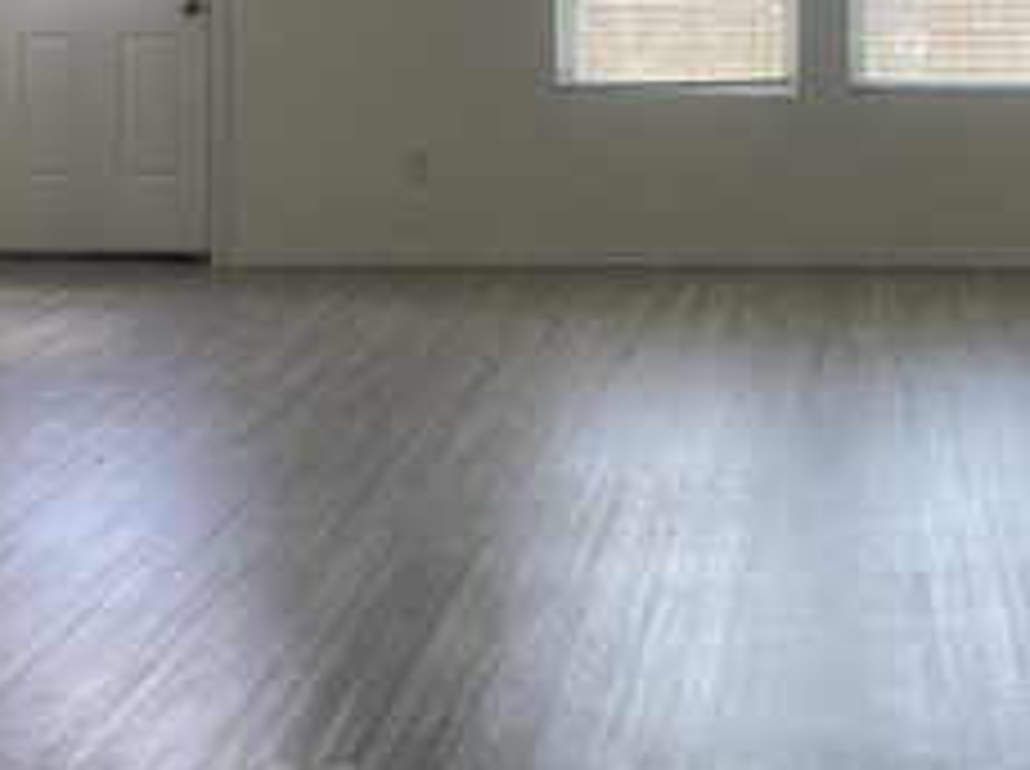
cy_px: -41
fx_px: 2080
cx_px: 751
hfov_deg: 27.5
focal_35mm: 70
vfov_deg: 20.2
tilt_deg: -2.6
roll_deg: +0.4
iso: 32
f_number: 1.6
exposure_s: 1/124
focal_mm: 5.1
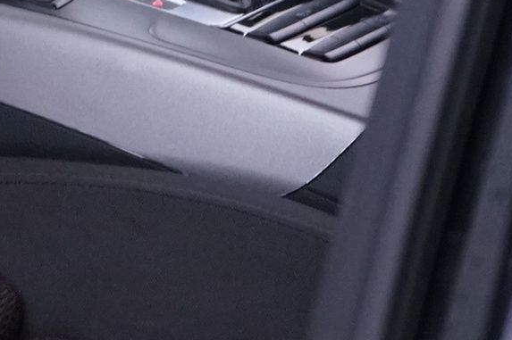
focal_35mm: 266
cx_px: -499
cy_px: -353
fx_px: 3780
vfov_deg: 5.1
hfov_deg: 7.5
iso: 3200
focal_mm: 61
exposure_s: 1/10
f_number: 6.3
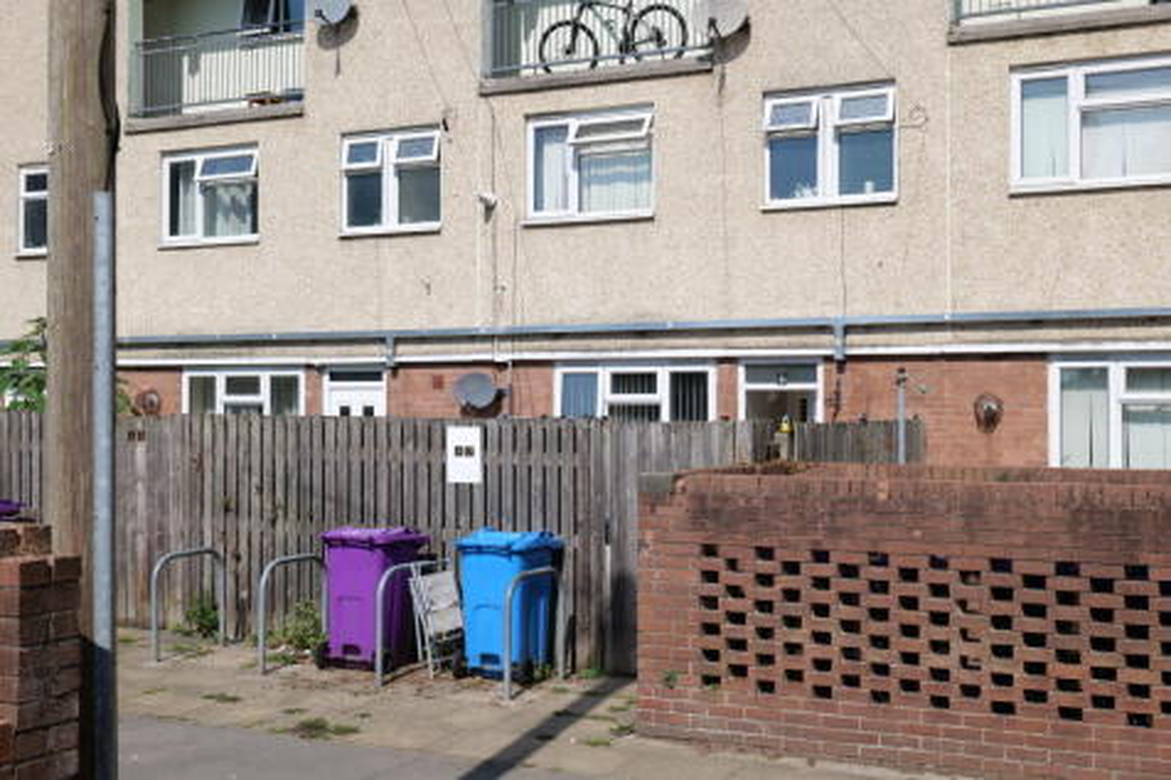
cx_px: 586
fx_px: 1463
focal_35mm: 45
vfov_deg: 29.8
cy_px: 390
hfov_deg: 43.6
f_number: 8
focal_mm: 45
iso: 100
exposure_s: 1/250
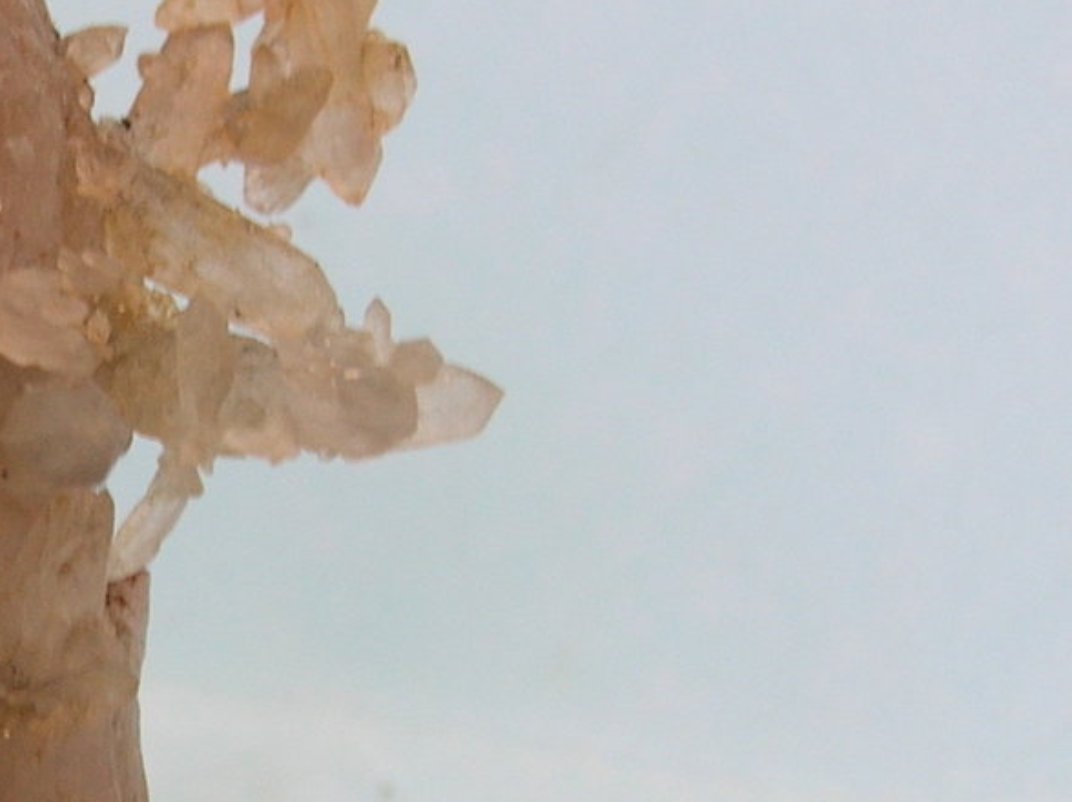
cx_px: -195
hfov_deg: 19.0
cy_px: 661
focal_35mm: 98
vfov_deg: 15.0
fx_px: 3032
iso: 50
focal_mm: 6
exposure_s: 1/7.9
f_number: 2.7
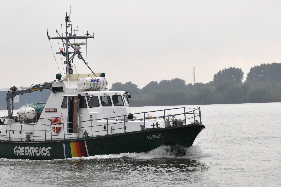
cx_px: 111
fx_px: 1674
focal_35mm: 215
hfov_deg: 9.6
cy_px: 90
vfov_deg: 6.4
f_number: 8
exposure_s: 1/250
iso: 200
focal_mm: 105
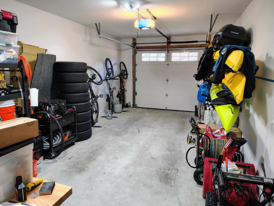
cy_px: 103
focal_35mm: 24
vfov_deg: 56.8
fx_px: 190
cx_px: 137
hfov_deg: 71.6
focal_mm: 5.56
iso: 614
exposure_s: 1/120
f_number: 1.8
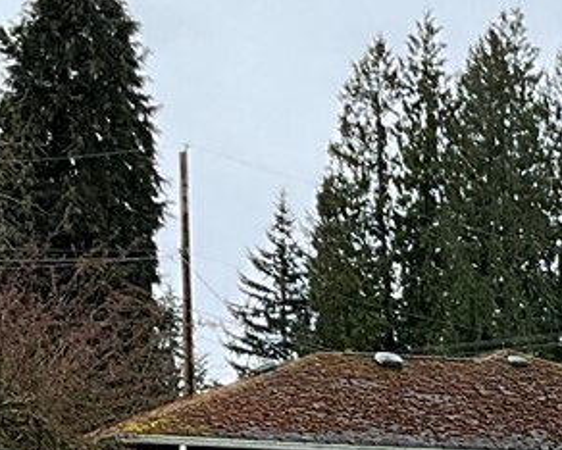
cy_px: 862
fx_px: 2580
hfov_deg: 12.1
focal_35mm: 155
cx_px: 729
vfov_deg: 9.4
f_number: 1.8
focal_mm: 3
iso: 25
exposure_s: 1/514
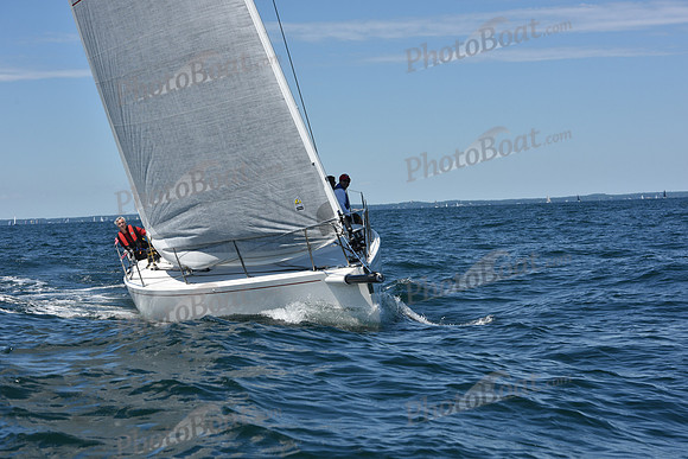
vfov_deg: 14.9
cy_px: 230
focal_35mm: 92
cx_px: 344
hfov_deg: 22.1
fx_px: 1759
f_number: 8
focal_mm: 92
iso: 250
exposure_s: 1/1250
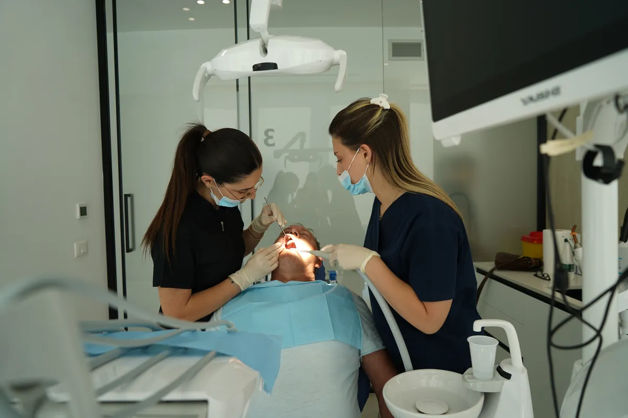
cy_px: 209
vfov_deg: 53.1
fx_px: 419
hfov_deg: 73.7
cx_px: 314
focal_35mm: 24
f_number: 4.5
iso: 50
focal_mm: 24
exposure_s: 1/30
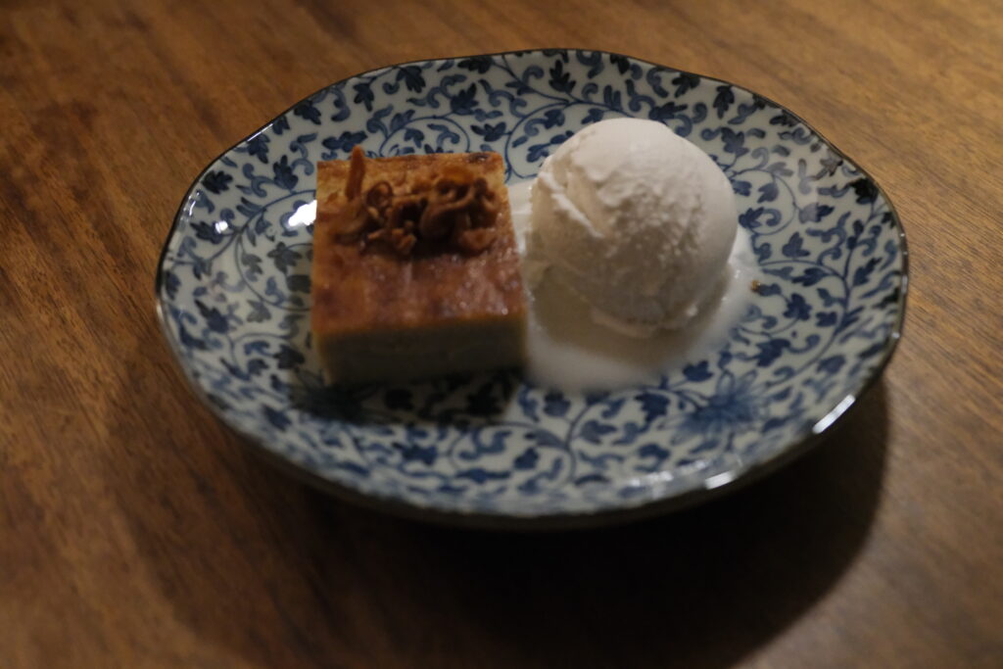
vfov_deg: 30.5
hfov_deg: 44.5
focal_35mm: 44
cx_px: 502
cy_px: 334
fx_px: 1226
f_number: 4.3
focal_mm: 29.3
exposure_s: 1/52
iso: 12800
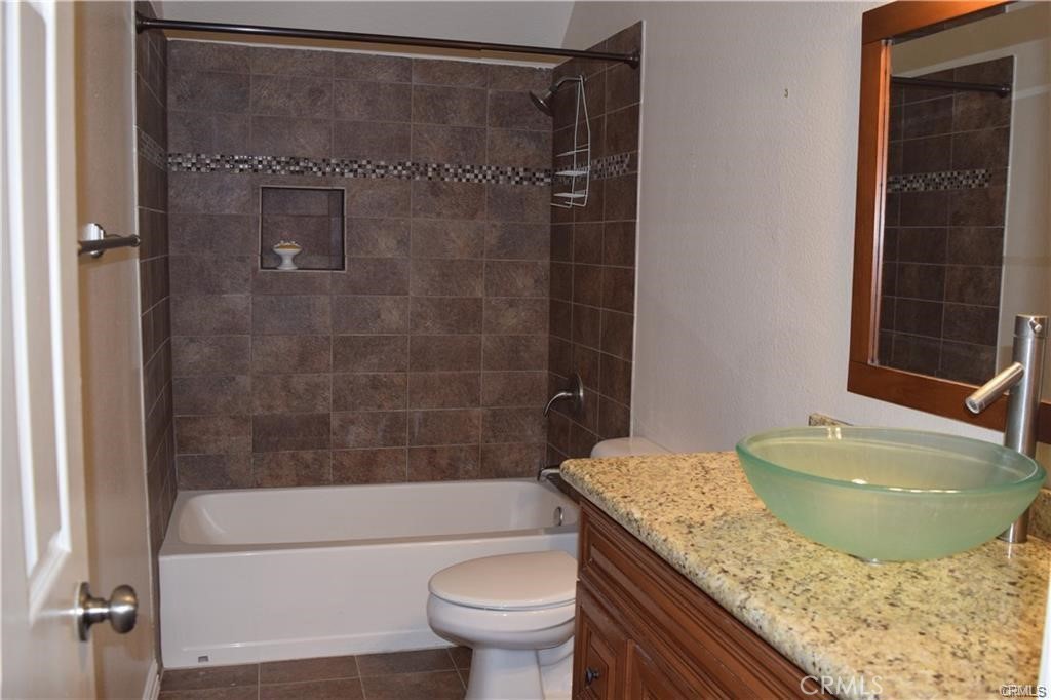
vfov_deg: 41.7
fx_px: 919
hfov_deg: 59.5
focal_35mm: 32
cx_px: 526
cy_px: 350
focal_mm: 21
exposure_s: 1/100
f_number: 5
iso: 800
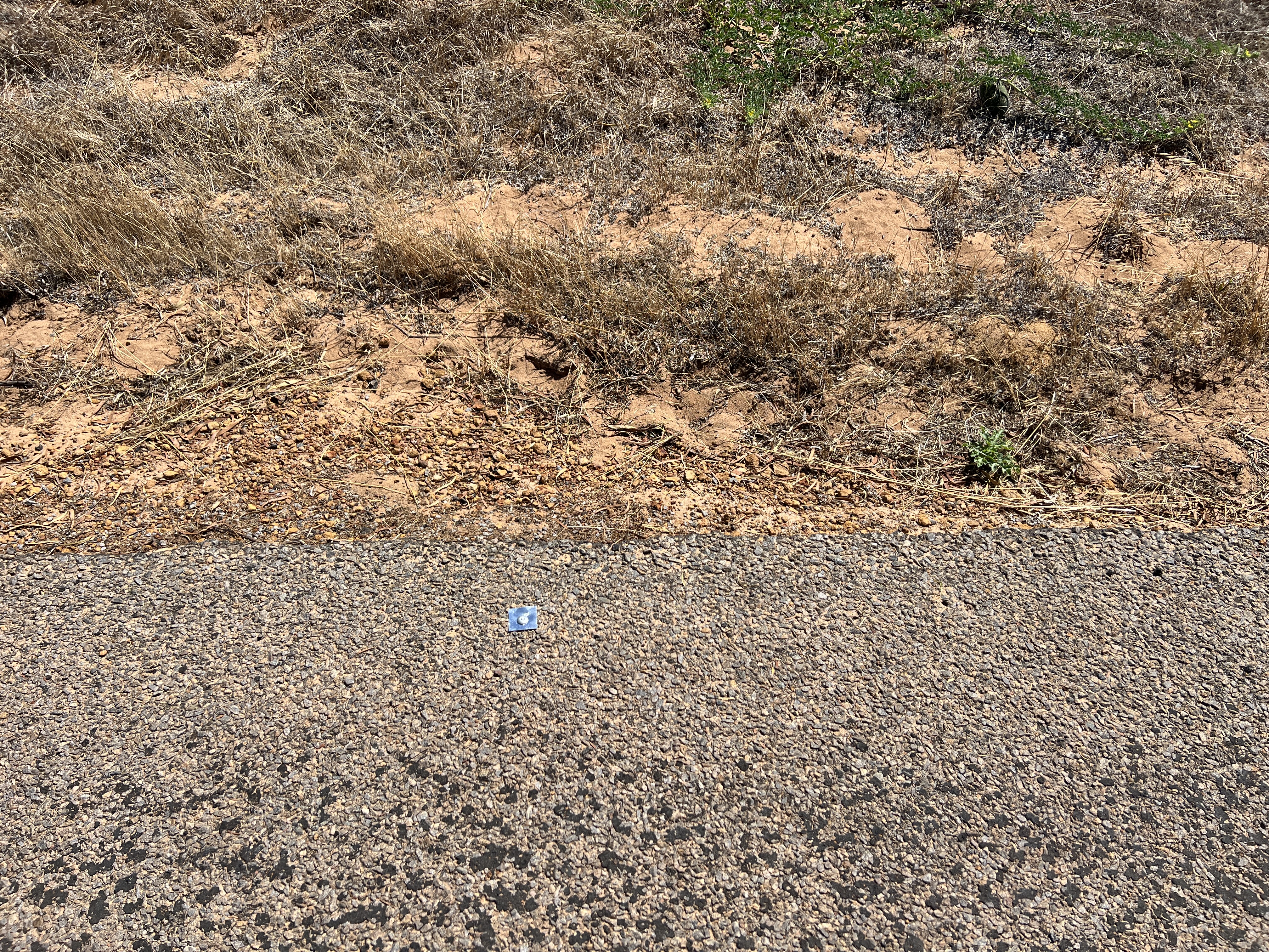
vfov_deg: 53.1
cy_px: 476
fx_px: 953
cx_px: 634
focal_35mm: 26
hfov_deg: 67.3
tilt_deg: -47.8
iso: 50
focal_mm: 5.7
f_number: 1.5
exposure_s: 1/5319
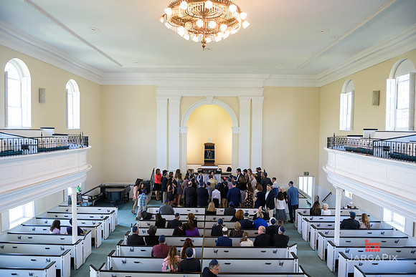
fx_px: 277
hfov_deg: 73.7
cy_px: 138
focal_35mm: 24
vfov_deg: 53.2
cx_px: 208
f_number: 3.2
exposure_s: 1/200
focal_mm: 24
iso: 1000
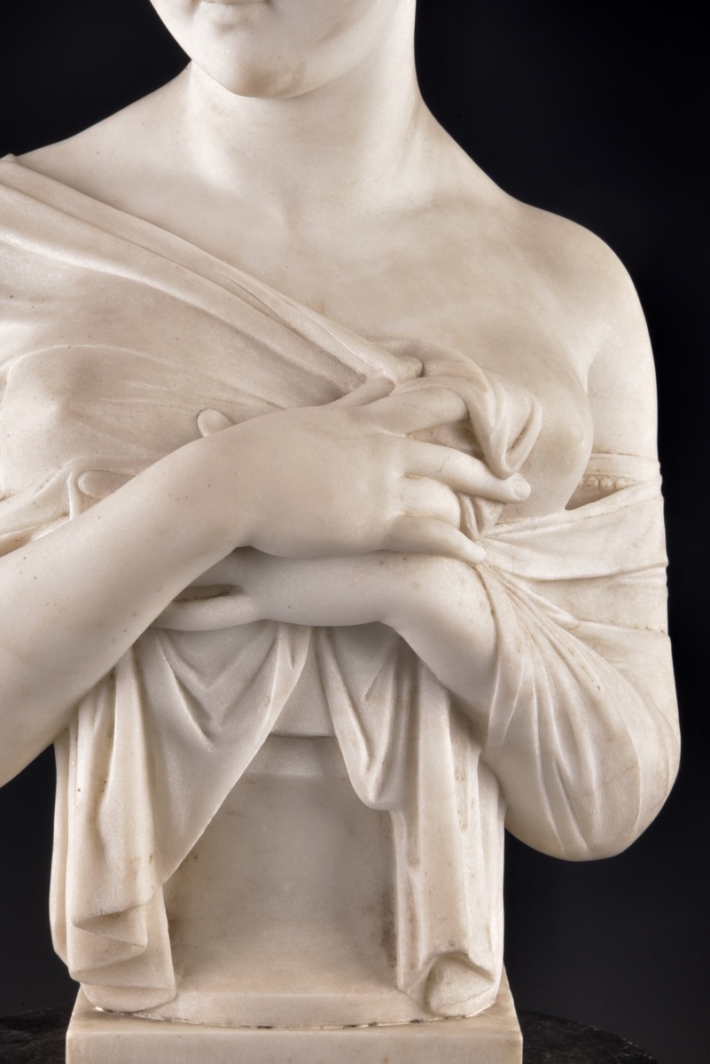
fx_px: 4286
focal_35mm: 145
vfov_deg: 14.1
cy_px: 532
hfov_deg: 9.5
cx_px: 355
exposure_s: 1/125
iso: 400
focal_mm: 145
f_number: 22
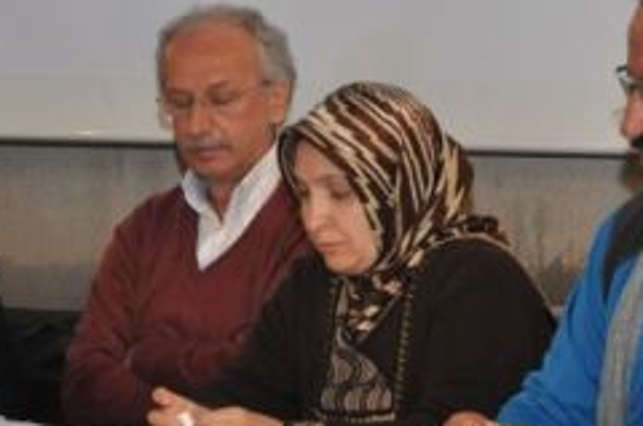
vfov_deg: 7.1
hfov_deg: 10.7
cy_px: 135
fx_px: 3422
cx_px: 155
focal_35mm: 192
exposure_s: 1/60
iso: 800
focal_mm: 48
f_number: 4.8
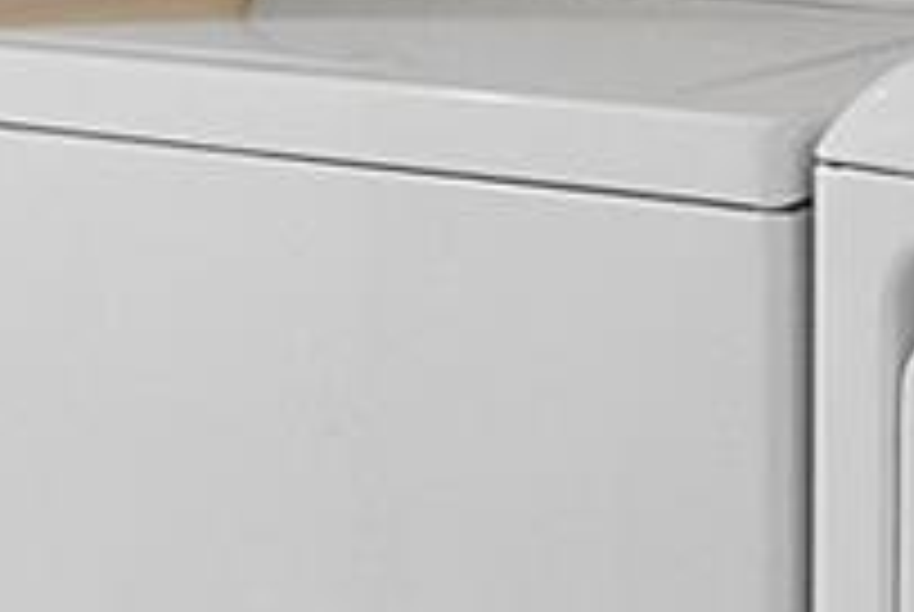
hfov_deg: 17.3
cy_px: -295
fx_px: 3000
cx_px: 351
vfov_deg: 11.2
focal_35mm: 118
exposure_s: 1/5
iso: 250
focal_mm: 10
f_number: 9
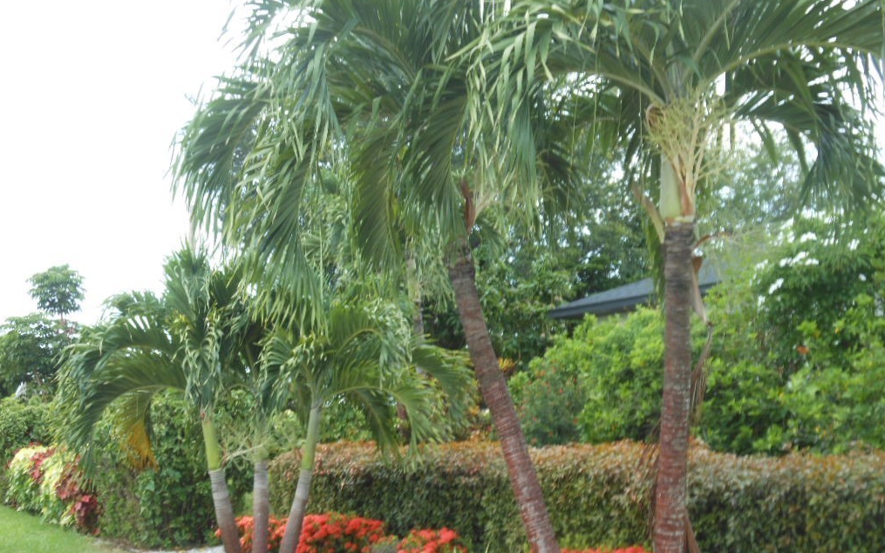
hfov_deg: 43.5
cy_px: 281
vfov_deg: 28.0
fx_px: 1109
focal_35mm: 46
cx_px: 441
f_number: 3.8
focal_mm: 7.7
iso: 80
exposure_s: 1/60
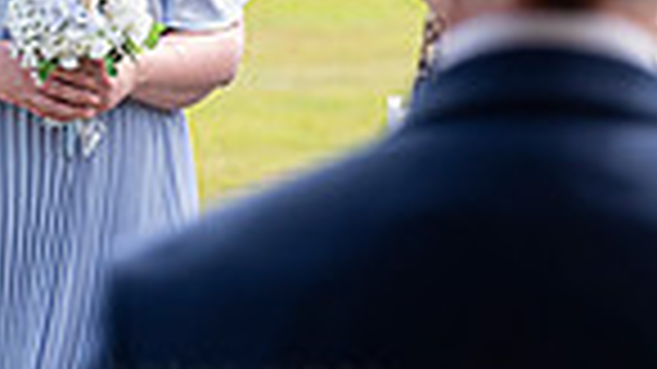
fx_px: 6287
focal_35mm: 361
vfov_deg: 3.3
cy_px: -230
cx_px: 0
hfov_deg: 6.0
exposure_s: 1/640
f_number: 3.2
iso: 200
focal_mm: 74.4
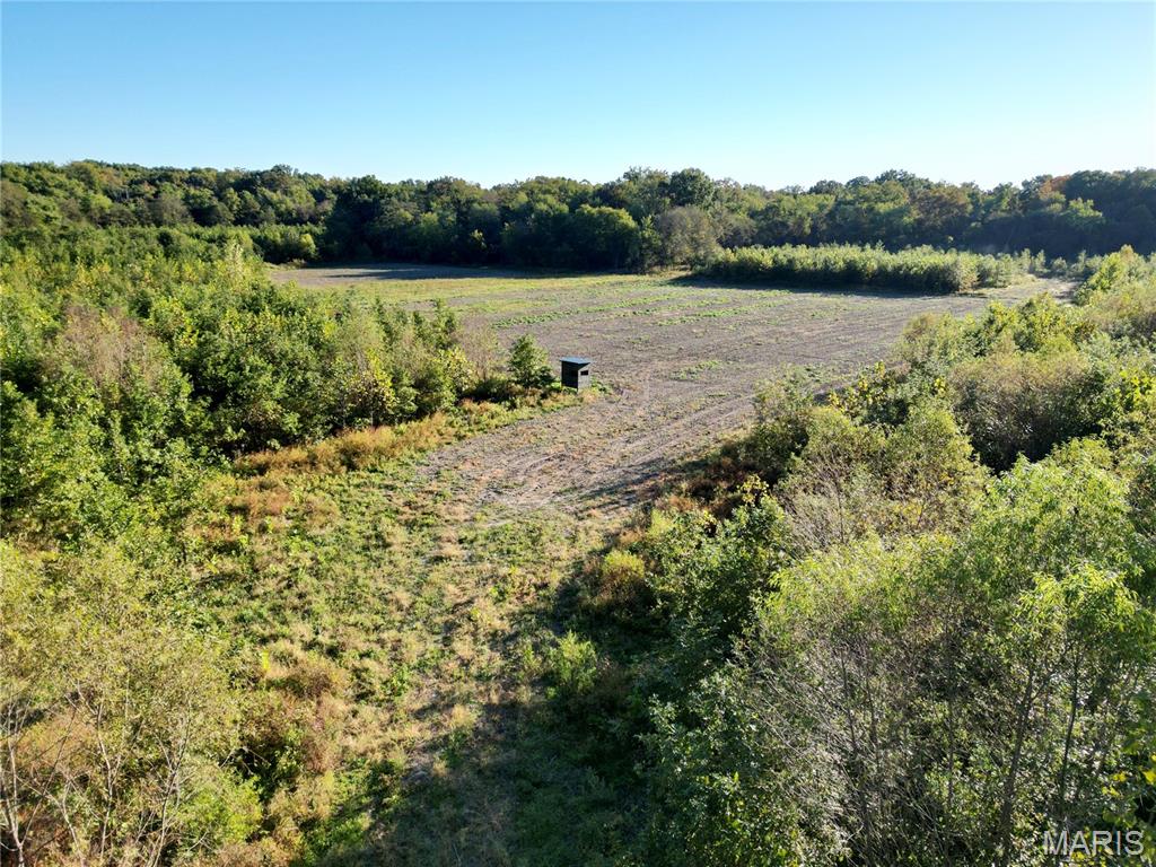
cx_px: 578
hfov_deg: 71.6
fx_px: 801
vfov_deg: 56.8
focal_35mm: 24
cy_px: 434
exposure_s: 1/1500
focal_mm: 6.72
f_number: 1.7
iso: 100
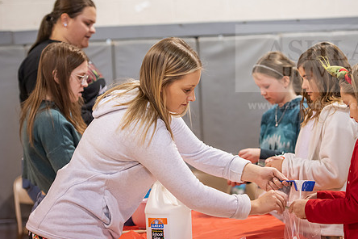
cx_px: 211
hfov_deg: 16.5
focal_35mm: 124
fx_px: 1233
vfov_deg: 11.1
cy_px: 122
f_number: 3.2
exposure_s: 1/200
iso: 1250
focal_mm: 95
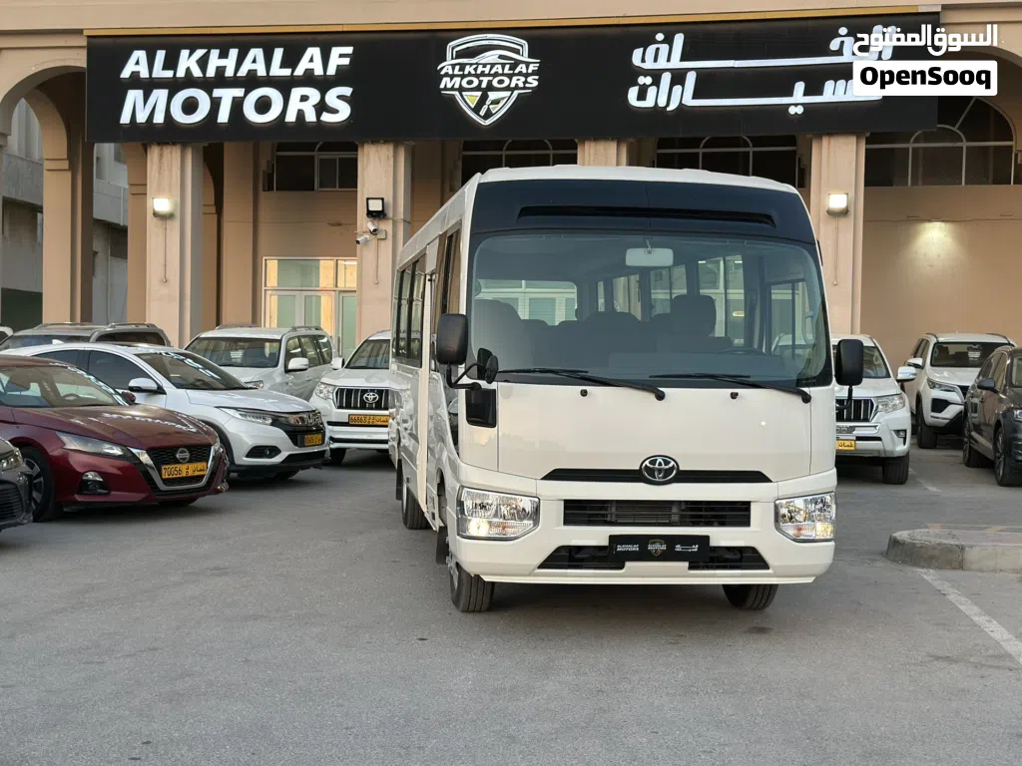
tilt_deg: -0.2
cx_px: 511
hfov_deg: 39.7
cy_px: 383
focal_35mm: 48
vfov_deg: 30.3
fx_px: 1417
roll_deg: -0.9
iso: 80
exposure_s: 1/272
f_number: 1.78
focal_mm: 6.86
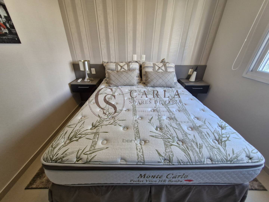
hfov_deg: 106.2
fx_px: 101
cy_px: 101
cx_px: 134
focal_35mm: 13
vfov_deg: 89.9
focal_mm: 1.74
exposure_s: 1/60
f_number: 2.2
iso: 100
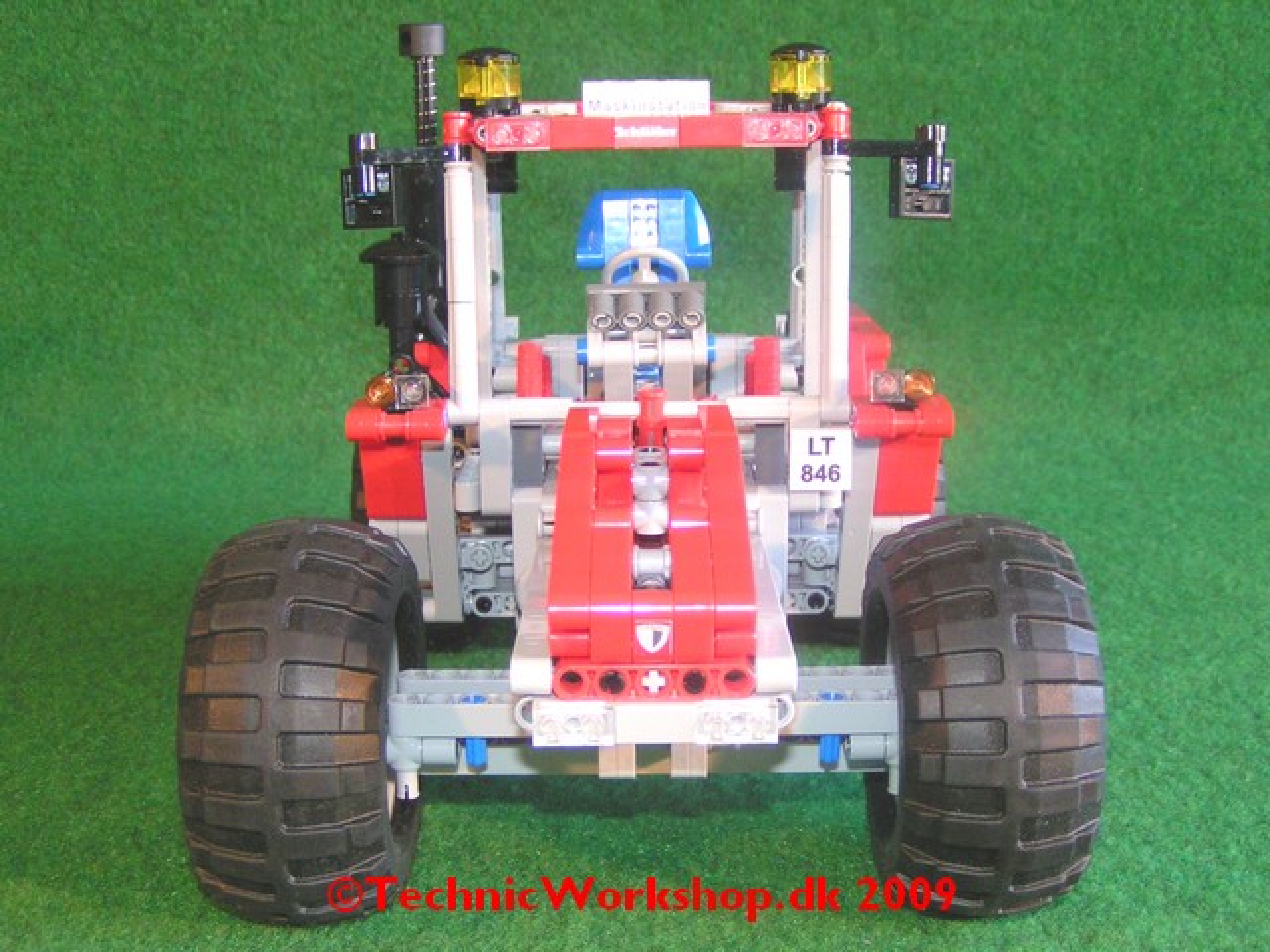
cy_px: 476
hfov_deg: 49.0
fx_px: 1394
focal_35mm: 38
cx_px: 635
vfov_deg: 37.7
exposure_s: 1/40
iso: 200
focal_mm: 5.8
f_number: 2.8
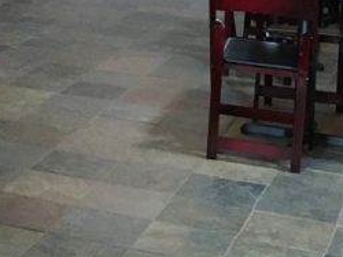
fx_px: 1178
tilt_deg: -5.0
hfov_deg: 16.1
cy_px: -111
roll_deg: -1.2
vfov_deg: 11.9
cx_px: -36
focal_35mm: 119
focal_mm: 4.15
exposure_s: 1/30
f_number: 2.2
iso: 160
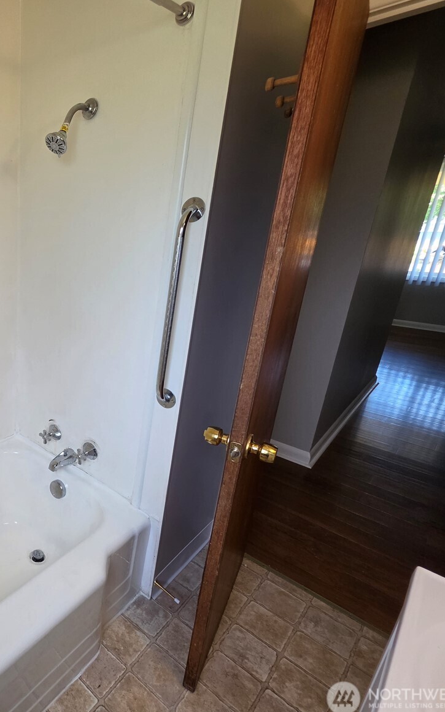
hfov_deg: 49.9
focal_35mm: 19
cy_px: 355
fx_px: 369
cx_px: -5
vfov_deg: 88.0
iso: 100
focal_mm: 2.2
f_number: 1.9
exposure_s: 1/120
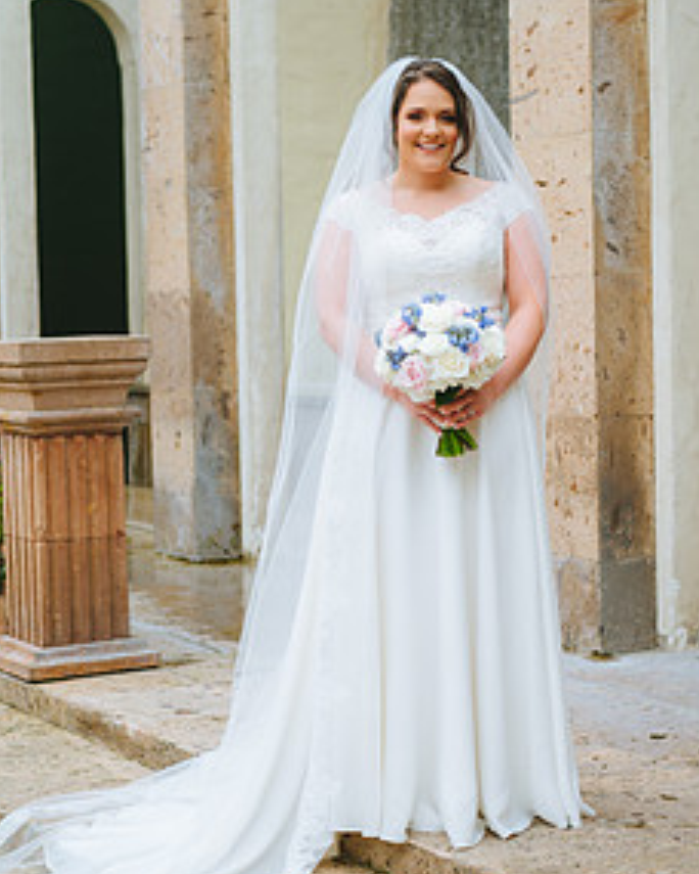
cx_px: 330
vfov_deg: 24.7
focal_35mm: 77
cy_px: 405
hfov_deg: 19.9
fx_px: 1991
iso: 125
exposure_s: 1/500
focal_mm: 52
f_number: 2.8
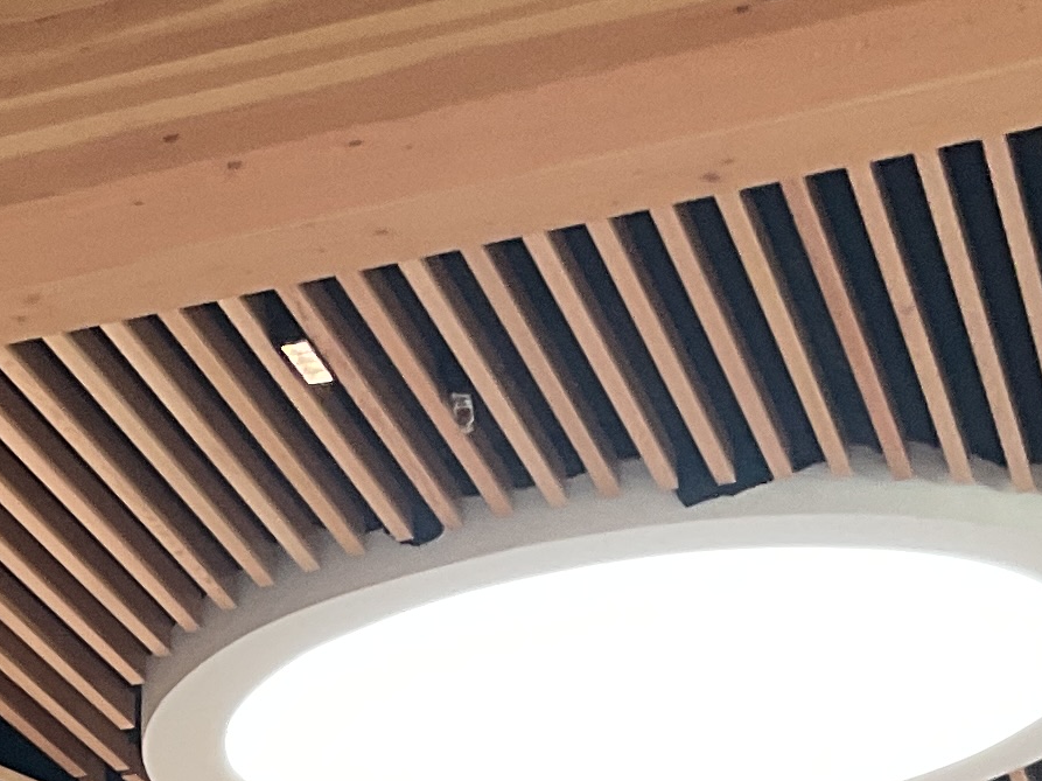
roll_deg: +1.5
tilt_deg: +4.7
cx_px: 28
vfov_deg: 10.5
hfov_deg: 14.8
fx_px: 3942
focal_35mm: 131
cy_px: 1485
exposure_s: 1/60
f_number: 1.8
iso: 64
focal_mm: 3
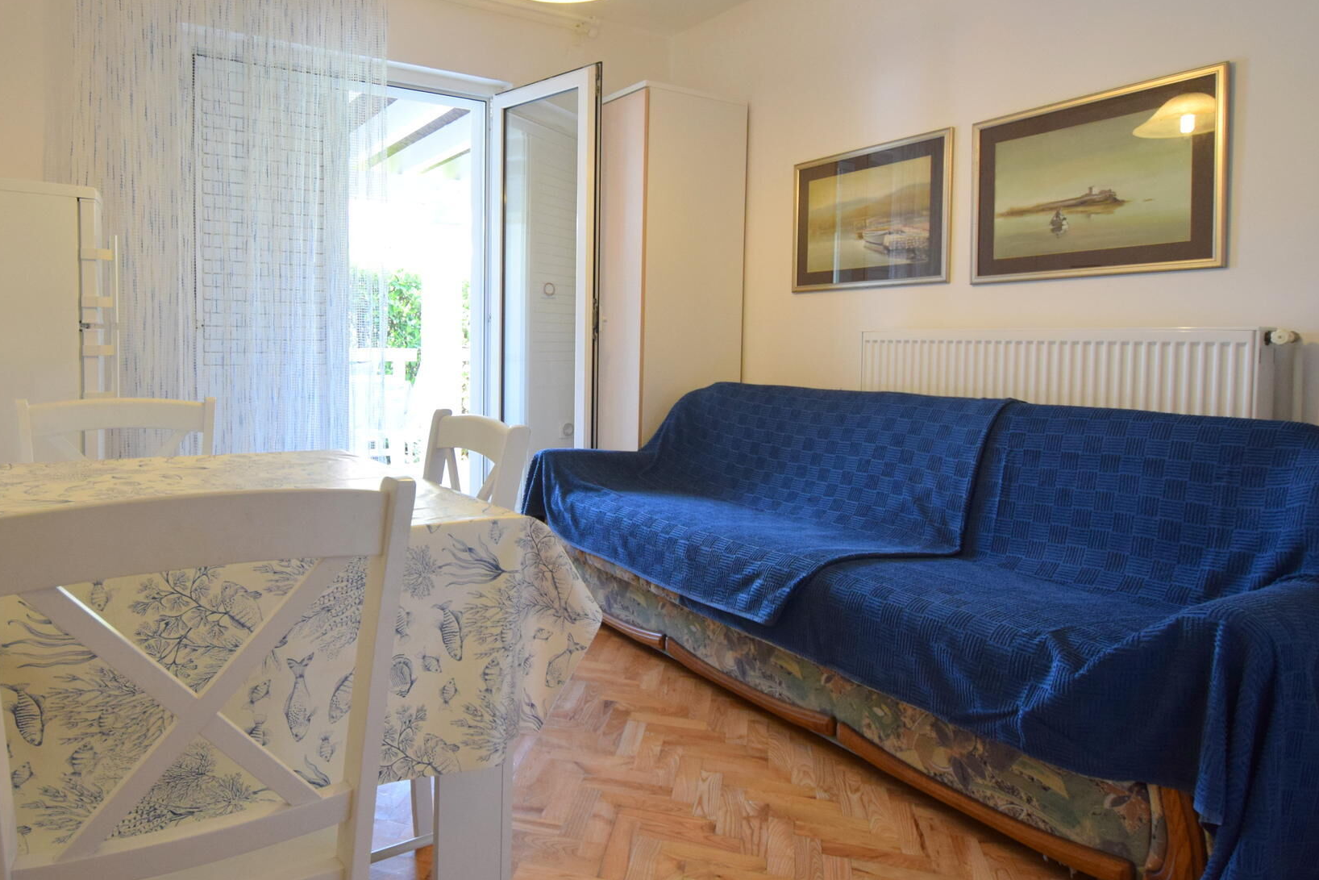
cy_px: 345
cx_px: 533
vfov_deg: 56.7
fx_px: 806
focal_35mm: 22
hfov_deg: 77.8
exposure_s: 1/60
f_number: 4
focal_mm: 10
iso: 800
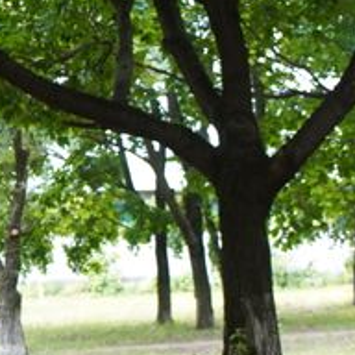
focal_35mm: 105
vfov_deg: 16.3
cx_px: 589
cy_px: 351
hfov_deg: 14.9
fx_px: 1218
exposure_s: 1/160
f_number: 4
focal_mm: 34
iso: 800
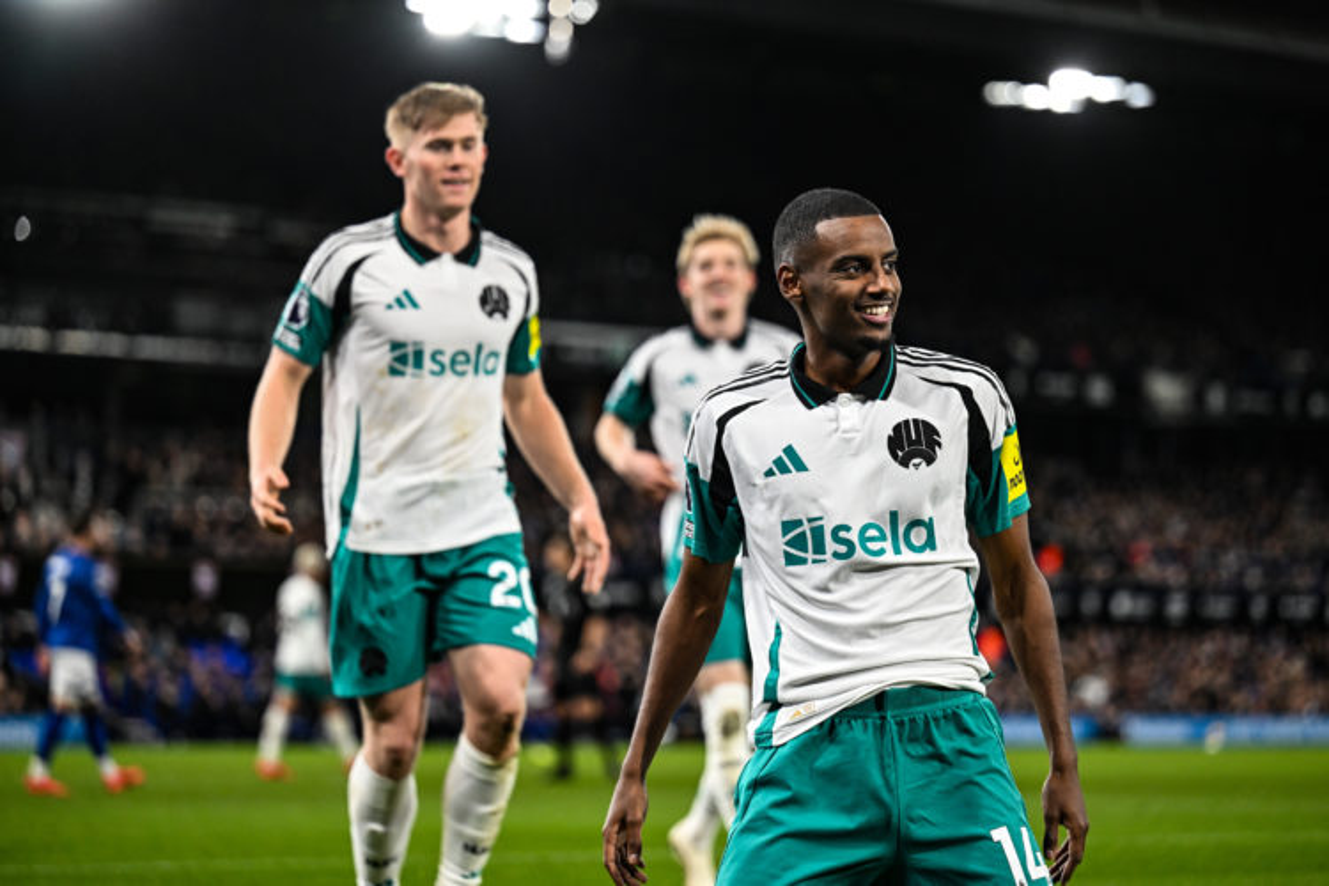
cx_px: 664
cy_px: 443
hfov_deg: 17.1
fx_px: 4430
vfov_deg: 11.4
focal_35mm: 120
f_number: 2.8
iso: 1600
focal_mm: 120
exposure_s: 1/800
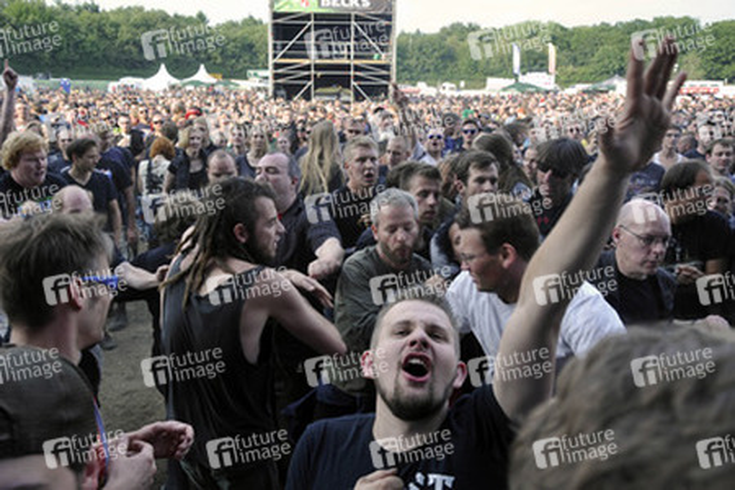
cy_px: 245
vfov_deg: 36.9
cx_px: 368
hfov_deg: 53.1
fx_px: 735
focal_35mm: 36
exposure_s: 1/160
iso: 200
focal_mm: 24
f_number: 6.3
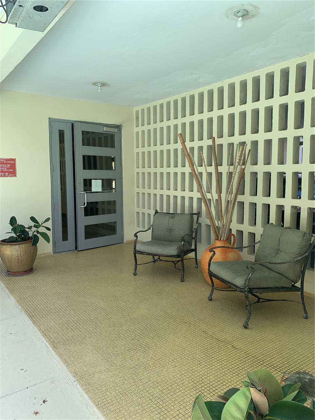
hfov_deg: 53.1
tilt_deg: -3.7
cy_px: 210
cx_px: 158
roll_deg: -0.4
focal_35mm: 26
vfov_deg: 67.3
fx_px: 315
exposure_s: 1/310
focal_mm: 4.25
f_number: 1.8
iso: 25
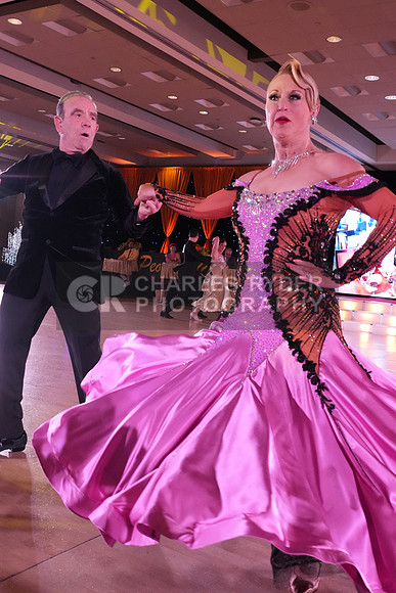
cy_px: 296
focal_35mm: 36
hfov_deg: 36.9
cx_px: 198
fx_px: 594
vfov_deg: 53.1
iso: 6400
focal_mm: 24
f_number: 5.6
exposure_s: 1/400
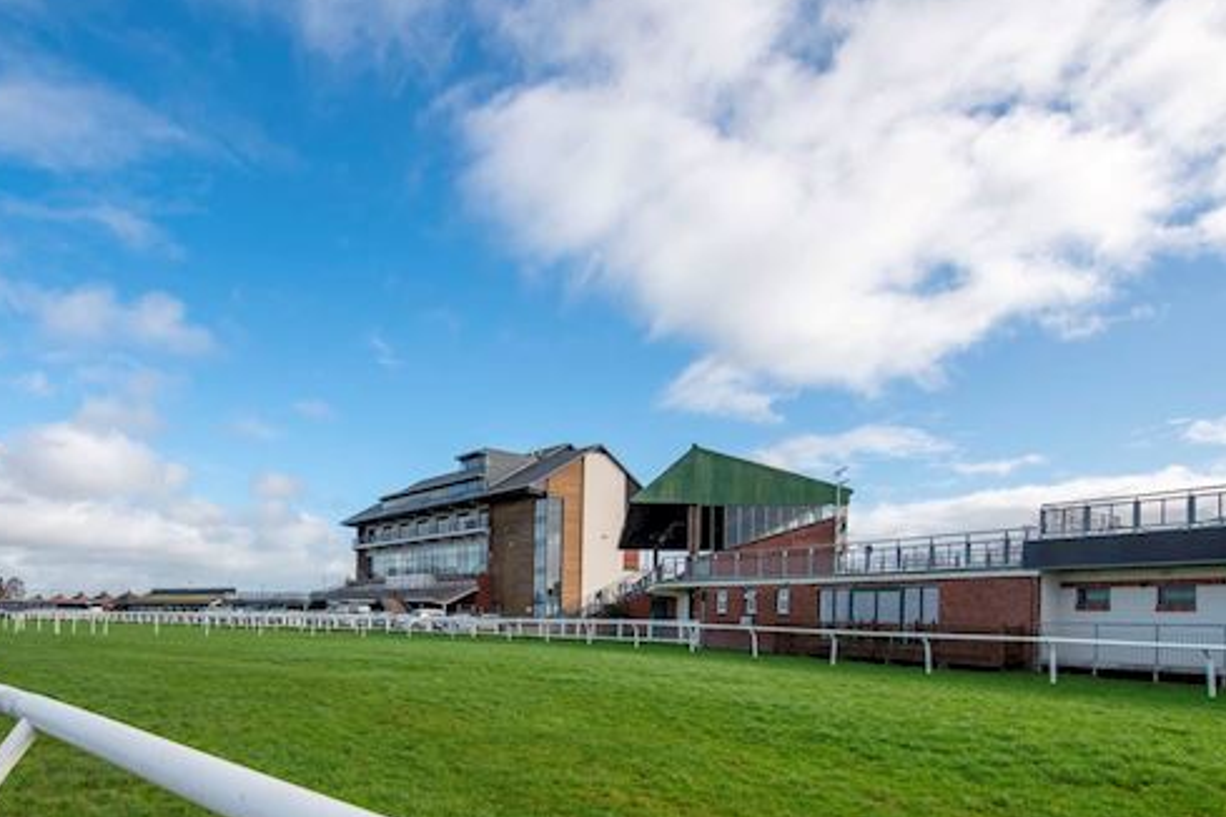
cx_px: 489
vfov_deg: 54.3
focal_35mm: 22
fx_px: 749
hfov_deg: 77.7
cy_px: 624
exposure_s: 1/200
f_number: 10
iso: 100
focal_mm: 14
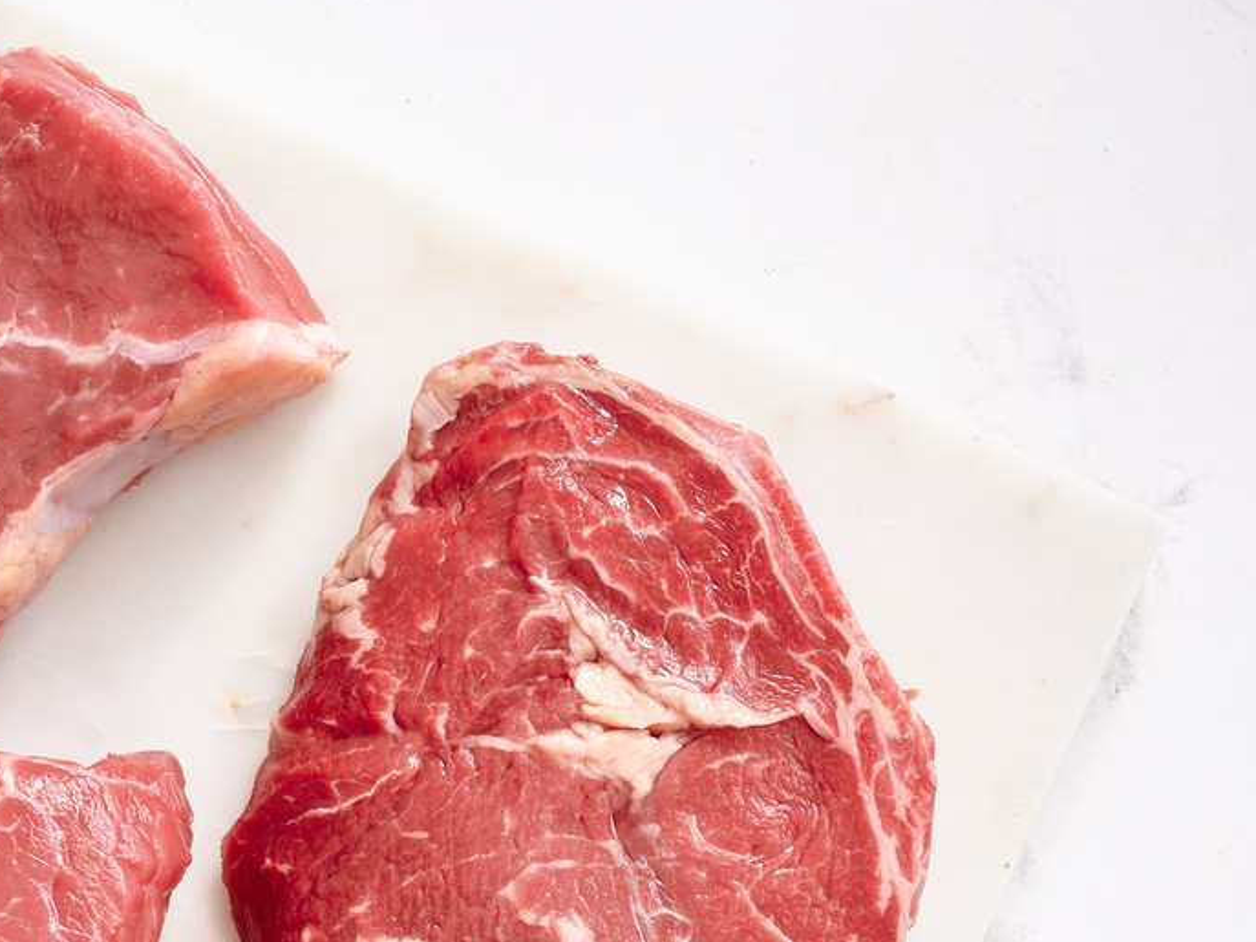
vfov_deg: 11.9
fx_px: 4462
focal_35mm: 123
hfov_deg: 16.0
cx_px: 647
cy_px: 883
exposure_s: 1/125
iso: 200
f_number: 10
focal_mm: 70
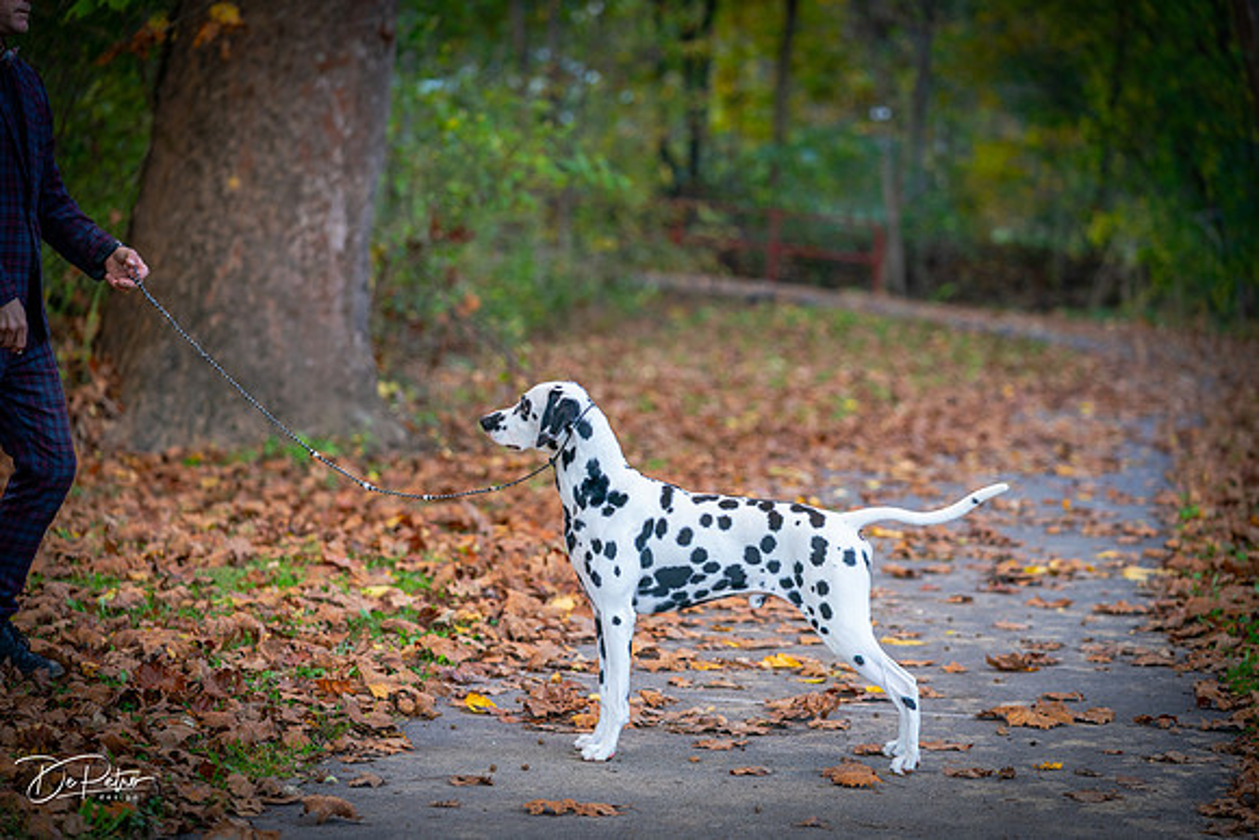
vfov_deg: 13.2
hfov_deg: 19.6
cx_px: 630
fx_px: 3638
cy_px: 420
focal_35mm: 104
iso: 1000
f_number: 2.8
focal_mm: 104
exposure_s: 1/400
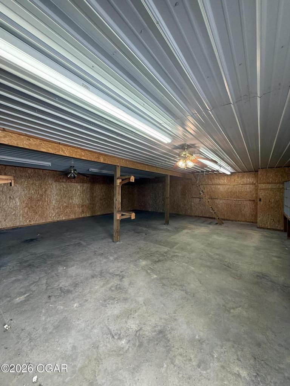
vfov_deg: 102.1
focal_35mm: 14
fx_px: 156
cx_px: 145
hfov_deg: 85.7
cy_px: 193
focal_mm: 2.22
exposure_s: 1/120
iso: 200
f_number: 2.2
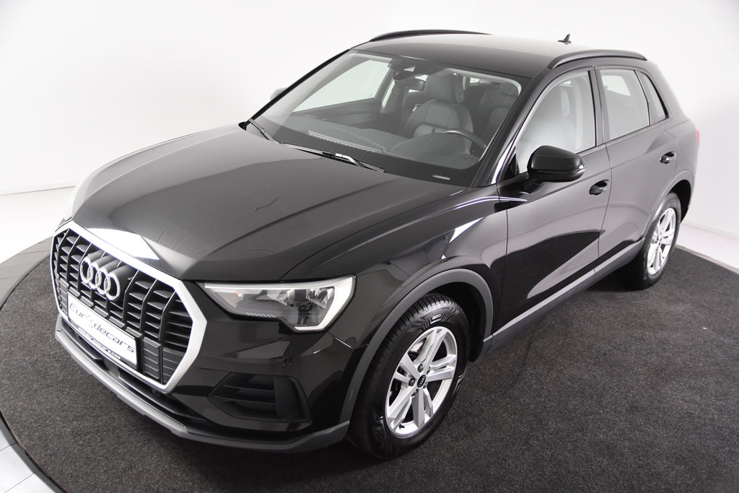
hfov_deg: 53.1
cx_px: 370
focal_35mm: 36
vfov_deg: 36.9
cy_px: 246
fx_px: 739
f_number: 3.5
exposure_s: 1/50
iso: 1600
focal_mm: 24
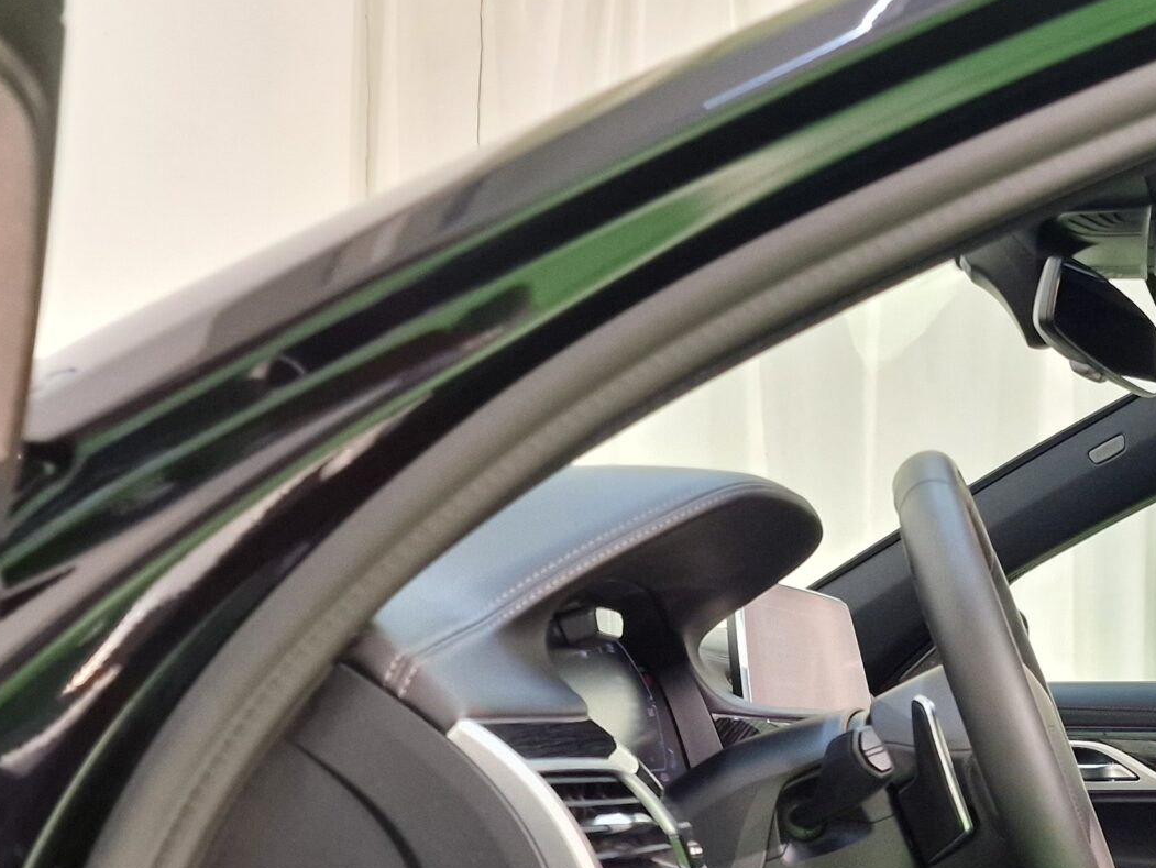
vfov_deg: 24.7
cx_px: 1148
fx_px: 1871
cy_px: 909
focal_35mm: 56
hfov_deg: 31.8
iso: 320
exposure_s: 1/33
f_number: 1.8
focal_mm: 6.4
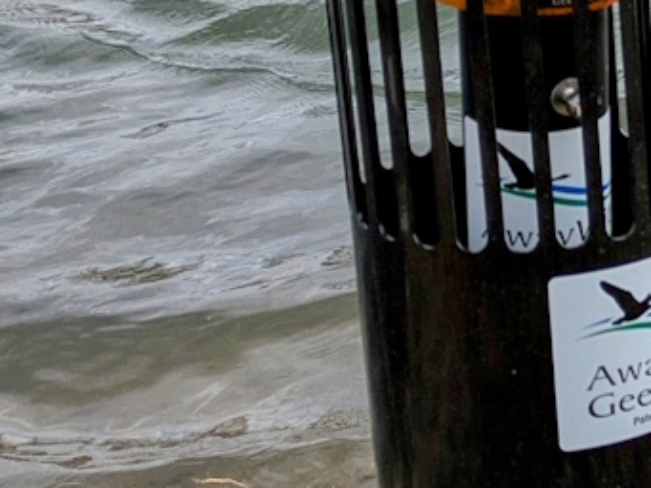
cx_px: 1046
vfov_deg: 16.6
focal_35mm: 88
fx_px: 1656
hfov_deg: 18.9
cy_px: 63
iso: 51
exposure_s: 1/1776
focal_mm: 5.43
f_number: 1.89
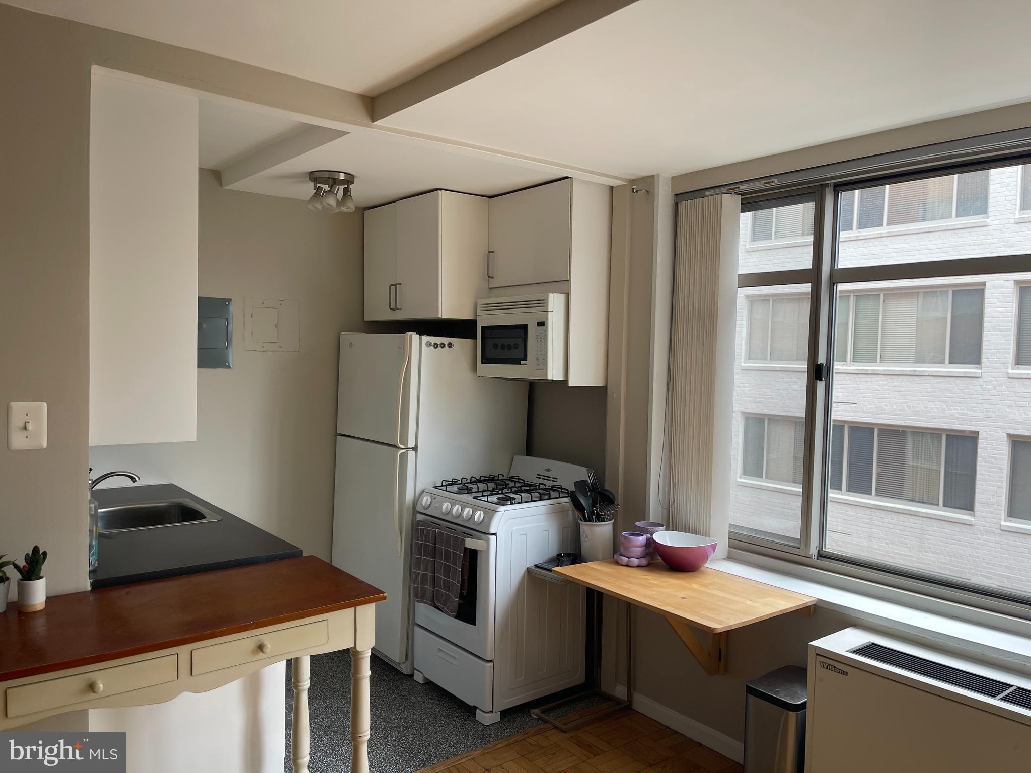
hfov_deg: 69.4
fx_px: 745
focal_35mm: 25
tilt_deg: -2.5
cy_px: 386
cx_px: 516
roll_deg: -2.3
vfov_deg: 54.9
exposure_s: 1/179
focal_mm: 5.1
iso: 32
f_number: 1.6
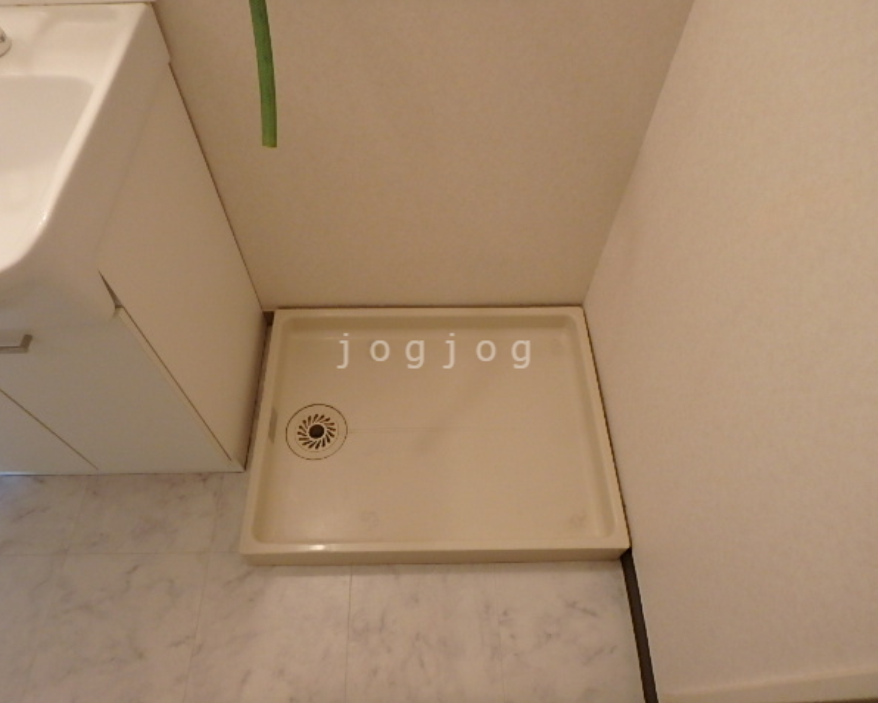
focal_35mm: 22
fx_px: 572
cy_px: 351
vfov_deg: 63.1
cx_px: 438
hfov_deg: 75.0
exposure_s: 1/30
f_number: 3.5
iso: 400
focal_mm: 3.7
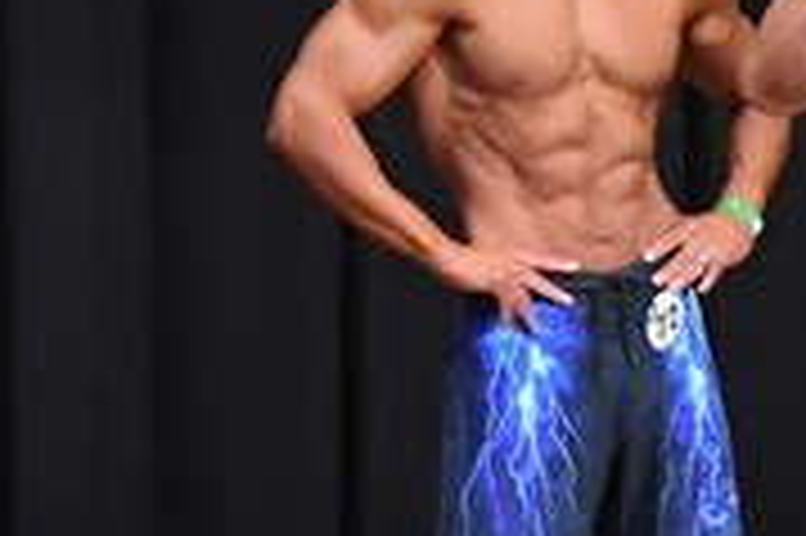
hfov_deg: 3.2
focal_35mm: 649
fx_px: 14517
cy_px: 306
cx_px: 1646
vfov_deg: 2.1
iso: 8000
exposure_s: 1/400
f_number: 5.6
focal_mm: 100
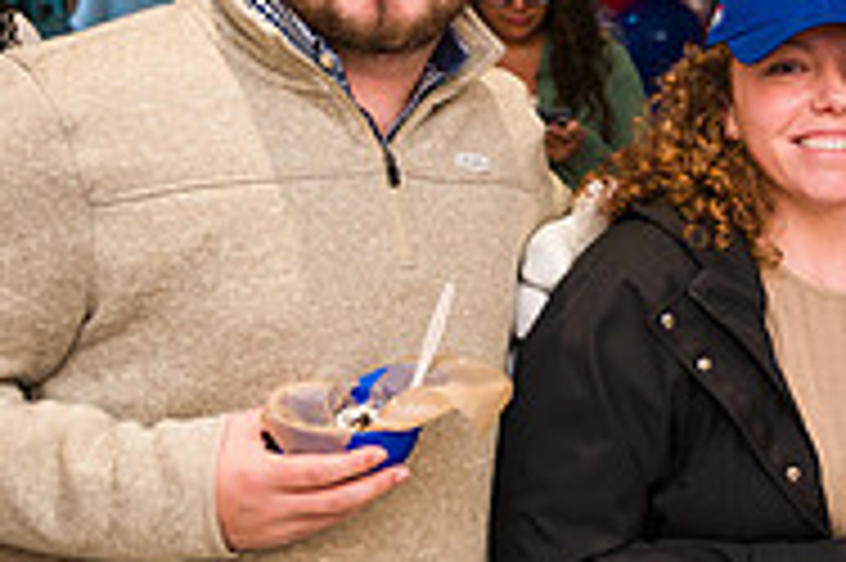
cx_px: 1012
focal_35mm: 74
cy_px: 193
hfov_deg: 24.8
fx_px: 1737
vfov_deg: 18.3
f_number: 4
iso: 400
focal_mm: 24
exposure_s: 1/200
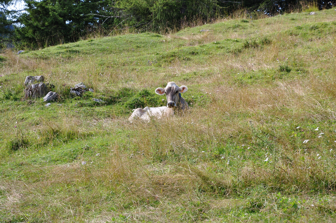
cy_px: 112
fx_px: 1468
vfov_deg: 8.7
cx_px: 168
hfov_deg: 13.1
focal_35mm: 158
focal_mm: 105
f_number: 9
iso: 200
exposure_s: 1/100
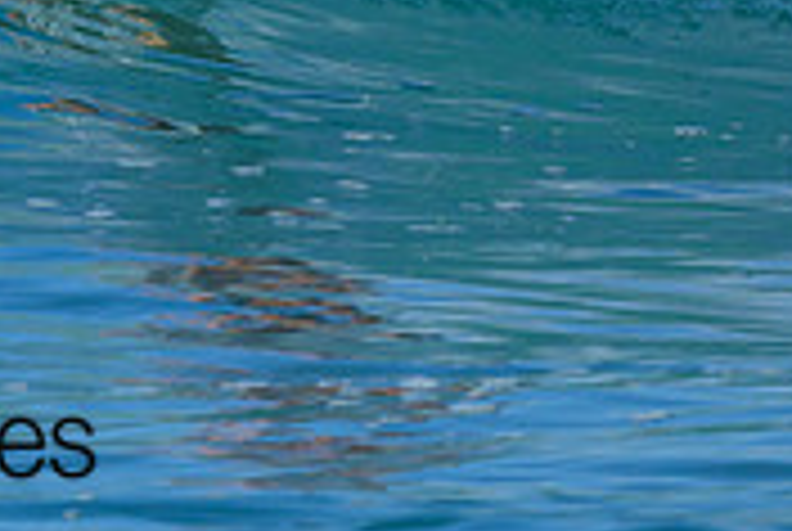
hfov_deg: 0.6
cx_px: -252
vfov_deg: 0.4
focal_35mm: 3543
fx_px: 78076
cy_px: -280
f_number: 6.3
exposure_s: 1/2000
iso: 500
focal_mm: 800
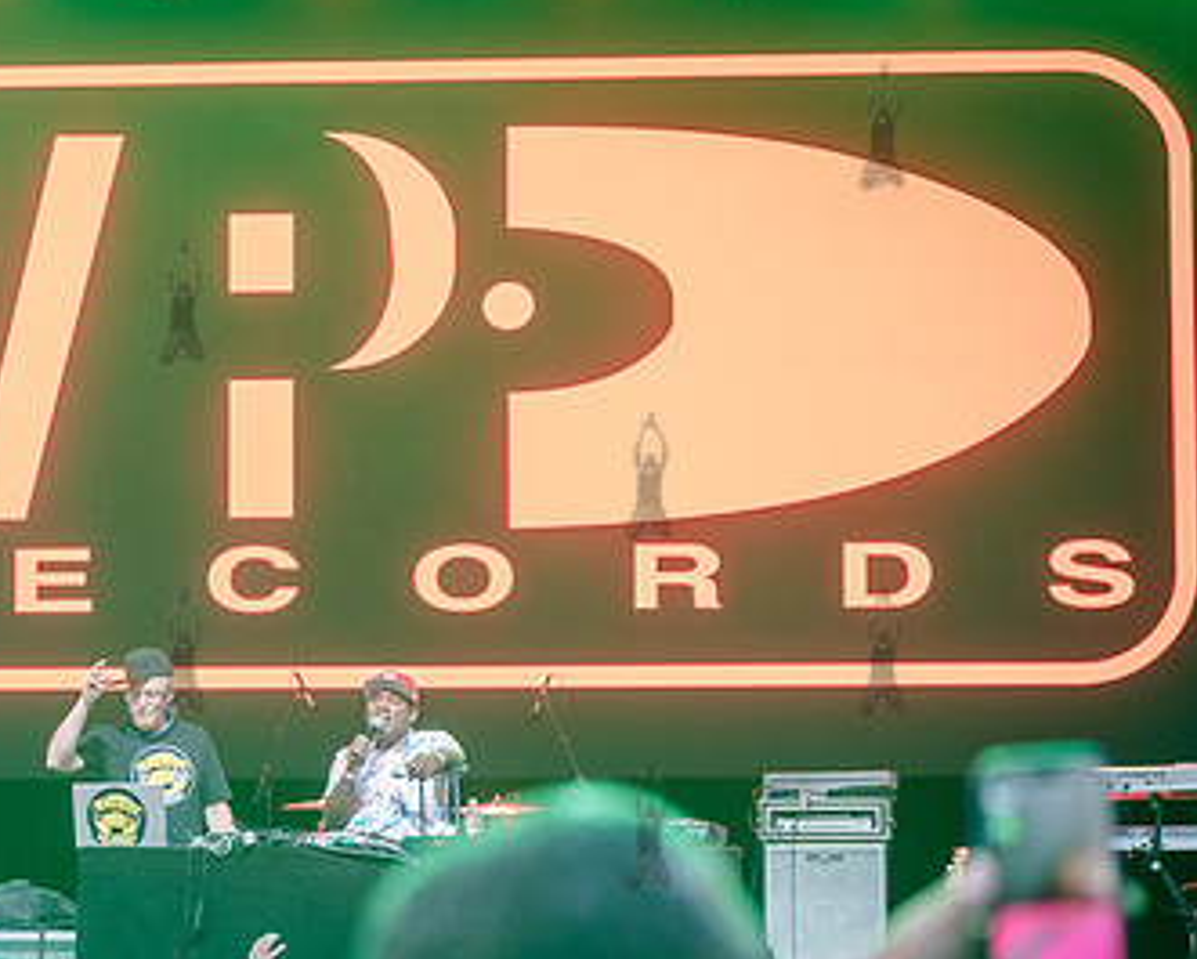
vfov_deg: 11.5
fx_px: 4749
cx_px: 181
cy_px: 650
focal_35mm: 134
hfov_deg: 14.3
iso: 2000
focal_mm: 80
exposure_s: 1/160
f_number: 3.5
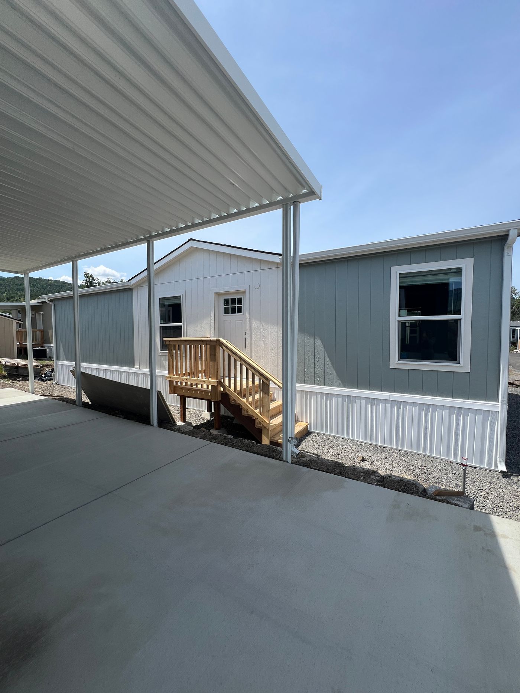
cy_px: 346
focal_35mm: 13
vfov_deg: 106.2
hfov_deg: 89.9
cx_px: 260
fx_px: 260
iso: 32
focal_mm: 1.57
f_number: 1.8
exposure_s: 1/1488
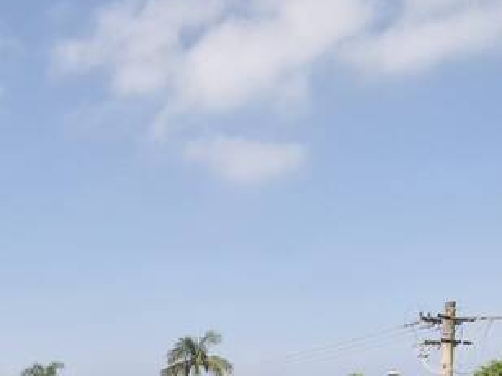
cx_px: 25
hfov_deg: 30.0
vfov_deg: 19.9
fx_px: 884
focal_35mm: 61
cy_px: 605
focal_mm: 1.74
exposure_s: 1/1120
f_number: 2.2
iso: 50
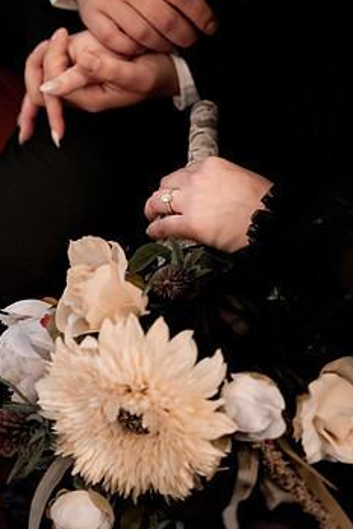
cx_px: 182
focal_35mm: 67
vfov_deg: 30.0
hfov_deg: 20.3
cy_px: 223
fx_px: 984
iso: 2000
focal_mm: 52
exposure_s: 1/250
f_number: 2.8
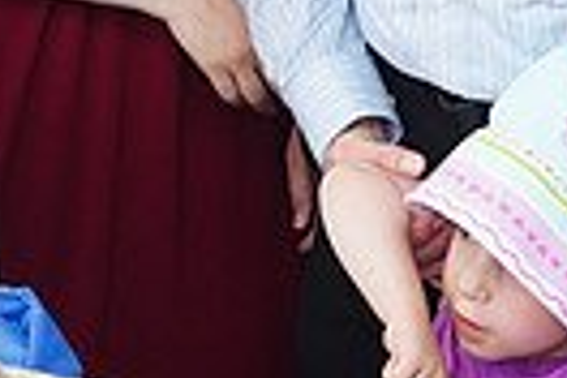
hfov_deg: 10.5
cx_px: 627
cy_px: -226
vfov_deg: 7.0
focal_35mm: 194
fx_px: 3055
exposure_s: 1/125
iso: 500
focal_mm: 44
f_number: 7.1
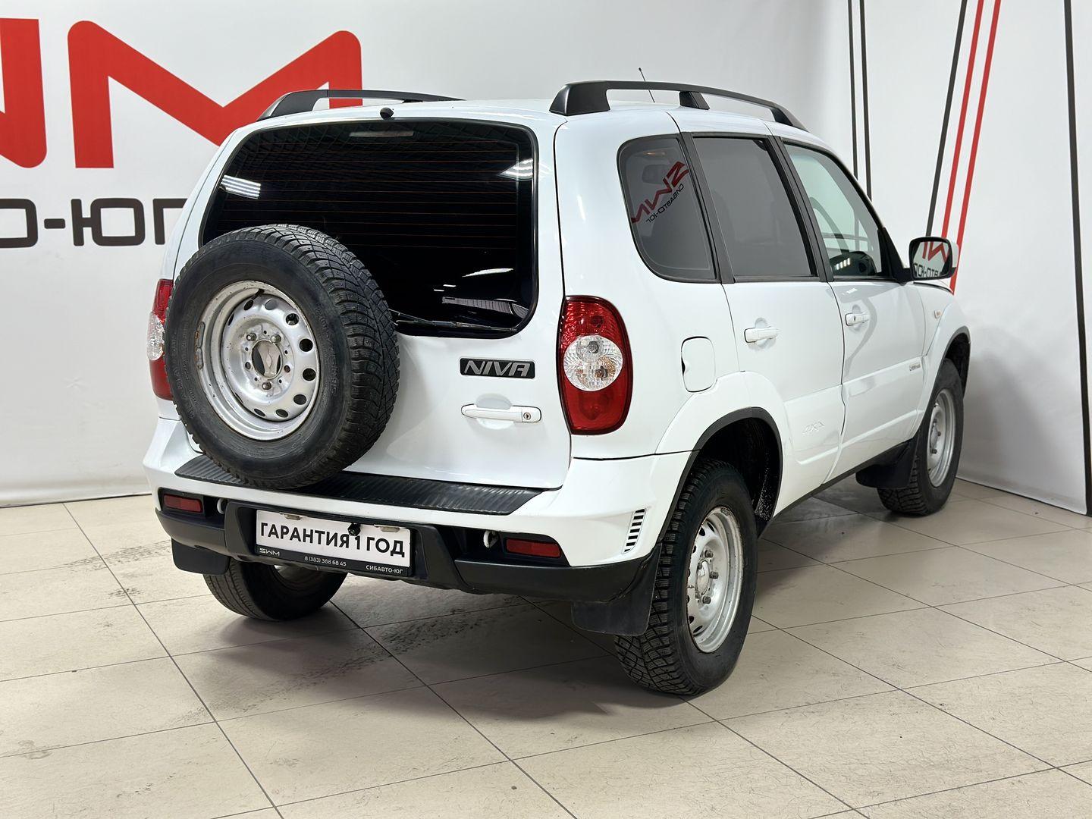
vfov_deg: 30.3
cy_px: 410
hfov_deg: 39.7
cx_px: 546
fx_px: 1514
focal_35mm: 48
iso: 80
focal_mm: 6.86
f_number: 1.78
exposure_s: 1/100
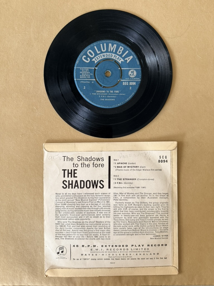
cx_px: 107
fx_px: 198
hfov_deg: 56.8
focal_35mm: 24
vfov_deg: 71.6
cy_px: 143
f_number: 1.78
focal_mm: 6.76
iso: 200
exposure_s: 1/62
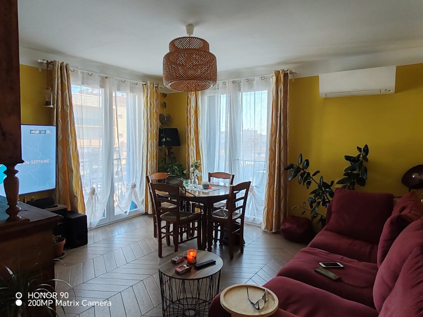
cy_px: 158
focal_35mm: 23
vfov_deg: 58.9
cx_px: 212
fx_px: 281
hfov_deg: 73.9
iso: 100
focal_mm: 1.96
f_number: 2.2
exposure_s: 1/33
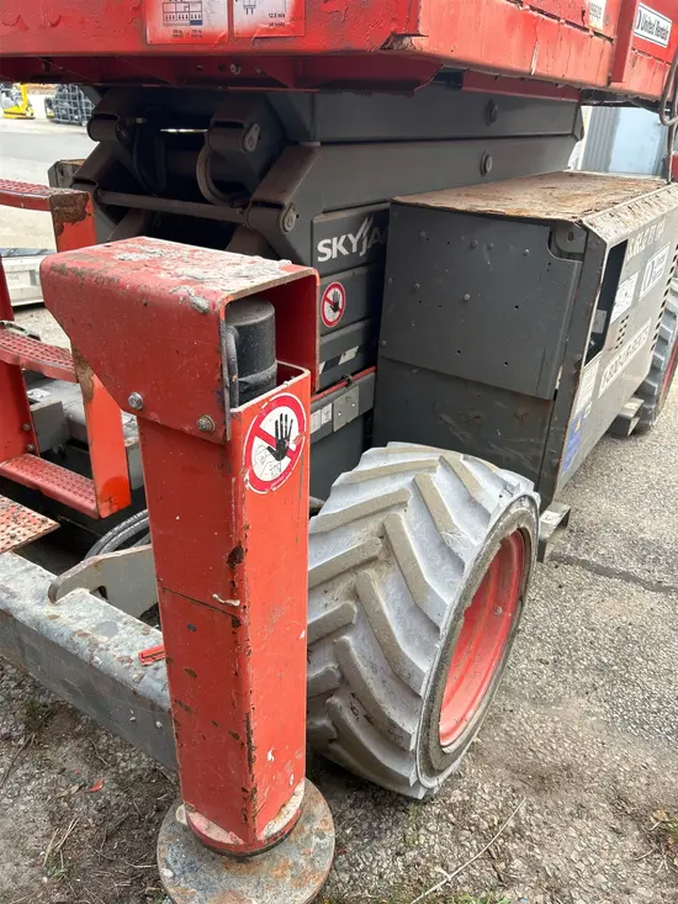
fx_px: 679
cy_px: 452
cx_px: 339
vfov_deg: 67.3
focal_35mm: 26
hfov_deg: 53.1
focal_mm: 5.7
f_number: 1.5
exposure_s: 1/139
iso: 32
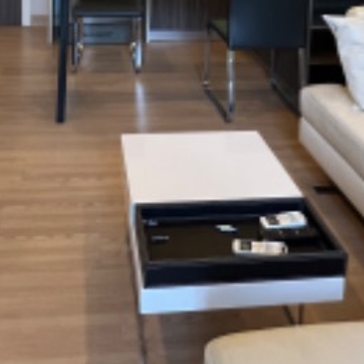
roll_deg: -0.4
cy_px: -46
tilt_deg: -5.5
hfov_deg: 38.2
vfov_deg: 33.0
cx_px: 146
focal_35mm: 44
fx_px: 523
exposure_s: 1/50
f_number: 1.8
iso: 250
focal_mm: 1.57
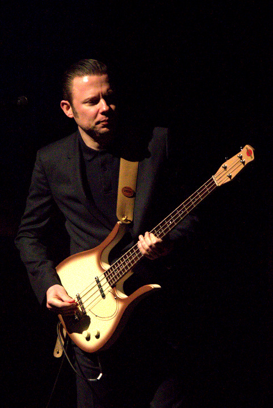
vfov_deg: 6.9
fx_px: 3407
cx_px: 136
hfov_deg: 4.6
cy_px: 204
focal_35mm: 300
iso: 3200
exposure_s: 1/160
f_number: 2.8
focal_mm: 200
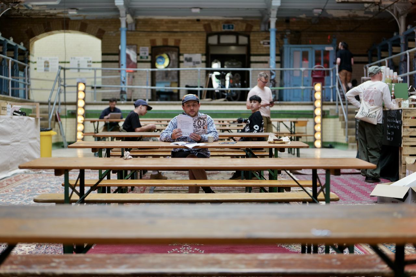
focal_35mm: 50
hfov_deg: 39.6
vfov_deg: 27.0
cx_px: 208
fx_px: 578
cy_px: 138
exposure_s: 1/160
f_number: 1.8
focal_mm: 50
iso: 100
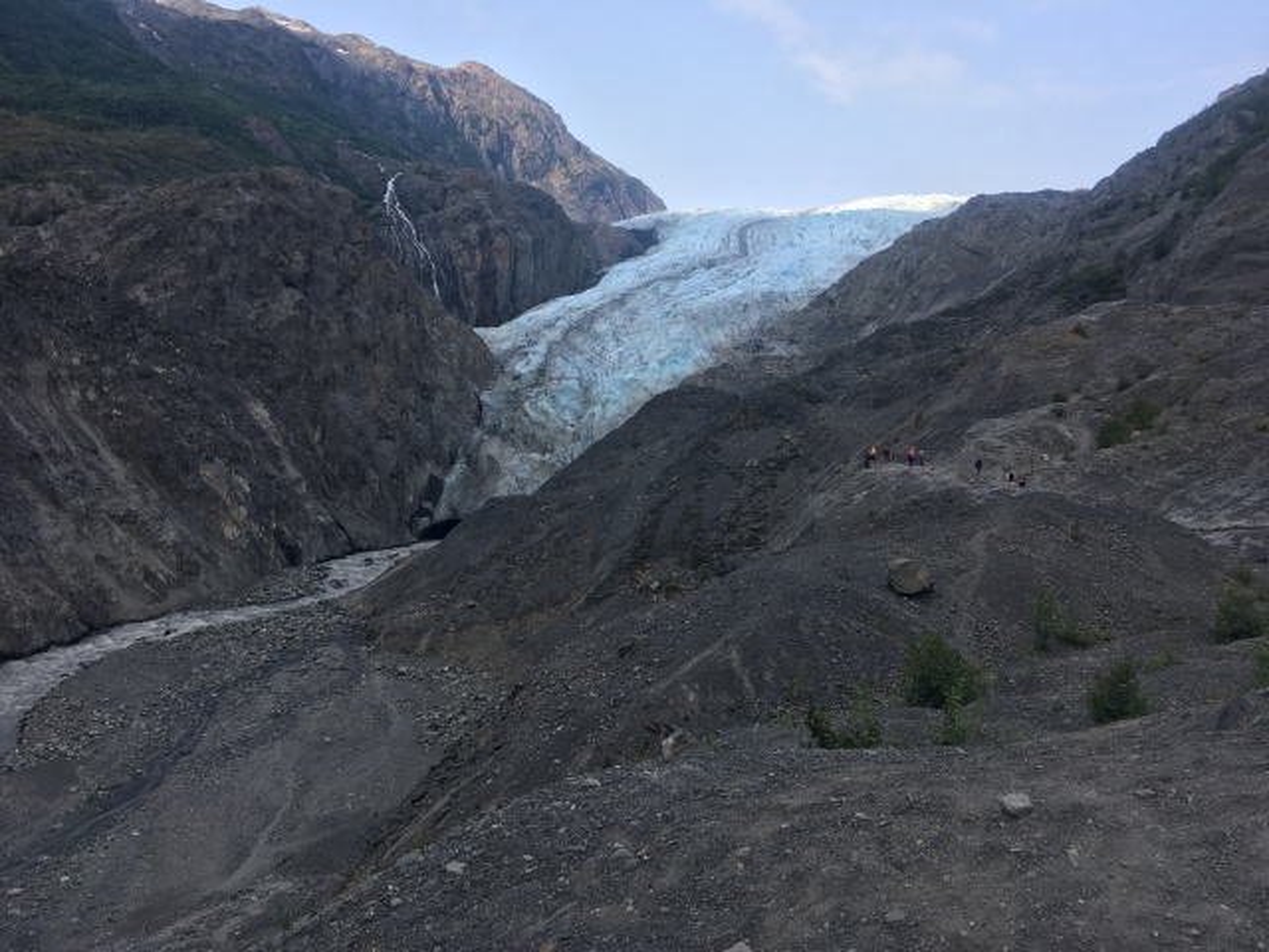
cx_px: 634
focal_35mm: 29
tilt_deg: -1.0
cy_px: 476
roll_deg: -1.0
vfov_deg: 48.2
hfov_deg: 61.7
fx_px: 1063
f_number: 2.2
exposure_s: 1/725
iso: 25
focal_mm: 4.15
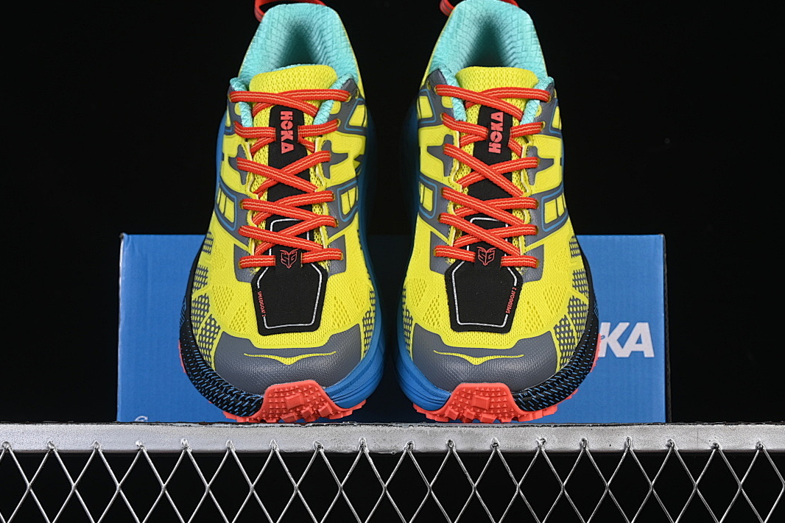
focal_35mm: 76
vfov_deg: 18.0
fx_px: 1657
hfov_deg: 26.6
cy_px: 260
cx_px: 393
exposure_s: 1/80
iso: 160
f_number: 8
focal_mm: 50
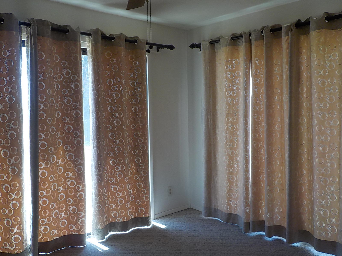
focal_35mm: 30
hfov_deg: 60.0
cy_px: 128
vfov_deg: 46.8
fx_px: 296
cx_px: 171
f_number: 3.3
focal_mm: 4.1
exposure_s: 1/80
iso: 125
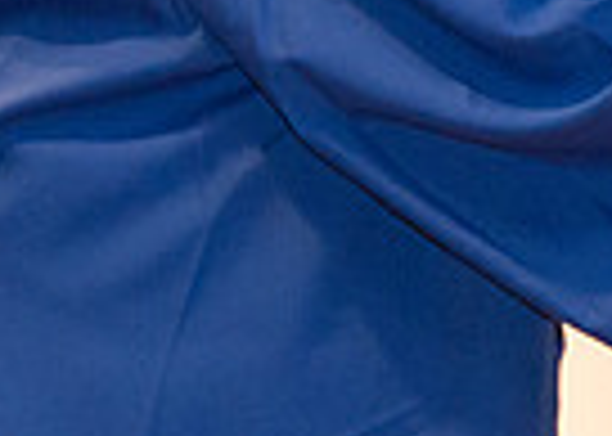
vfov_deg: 2.4
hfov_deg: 3.4
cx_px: 955
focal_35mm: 593
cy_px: -141
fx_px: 10302
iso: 2000
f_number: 5.3
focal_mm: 100
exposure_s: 1/80
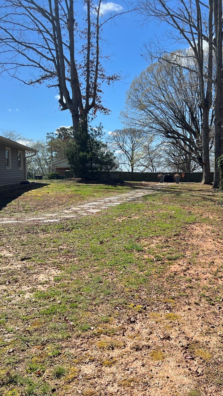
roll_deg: +0.9
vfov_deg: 52.8
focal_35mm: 38
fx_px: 399
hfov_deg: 30.5
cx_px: 175
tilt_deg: -3.5
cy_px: 198
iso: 50
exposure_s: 1/3257
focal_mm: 5.7
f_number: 1.5
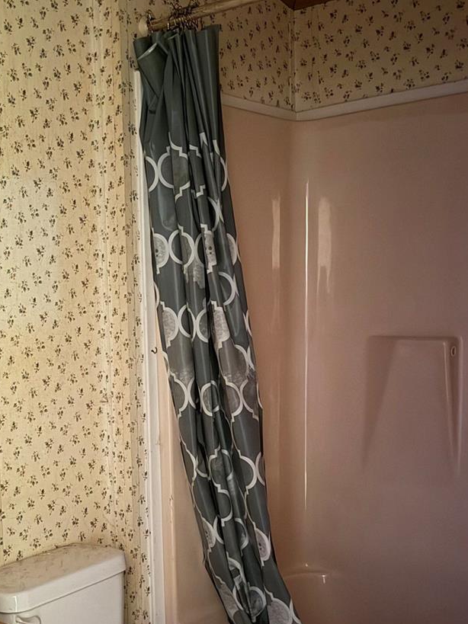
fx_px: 811
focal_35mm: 45
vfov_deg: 41.7
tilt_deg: -7.5
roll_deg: +1.7
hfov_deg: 31.7
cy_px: 402
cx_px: 125
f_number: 1.78
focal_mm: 6.76
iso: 1600
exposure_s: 1/9
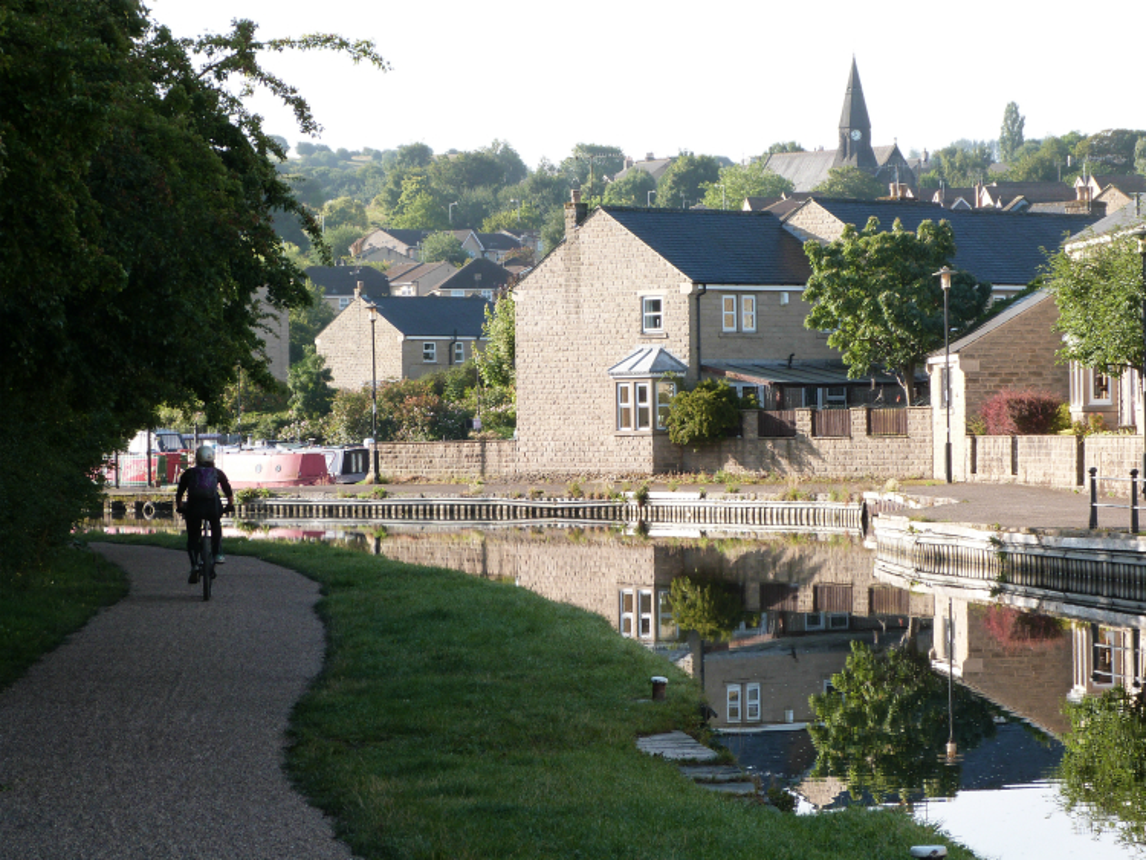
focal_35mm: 126
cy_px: 430
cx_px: 573
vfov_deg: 11.8
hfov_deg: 15.6
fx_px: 4173
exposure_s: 1/200
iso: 100
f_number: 4
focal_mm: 22.7
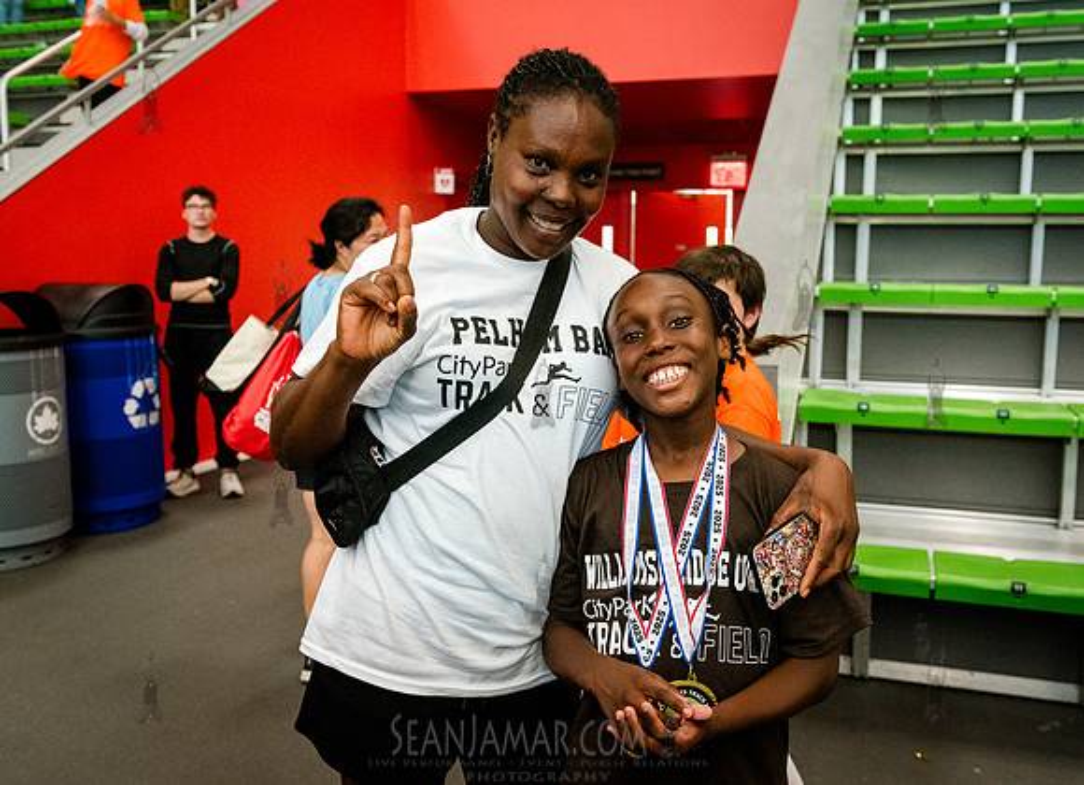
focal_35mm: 33
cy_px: 392
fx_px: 1025
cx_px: 546
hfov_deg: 55.7
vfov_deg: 41.9
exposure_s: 1/1000
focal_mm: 29
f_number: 3.5
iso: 6400
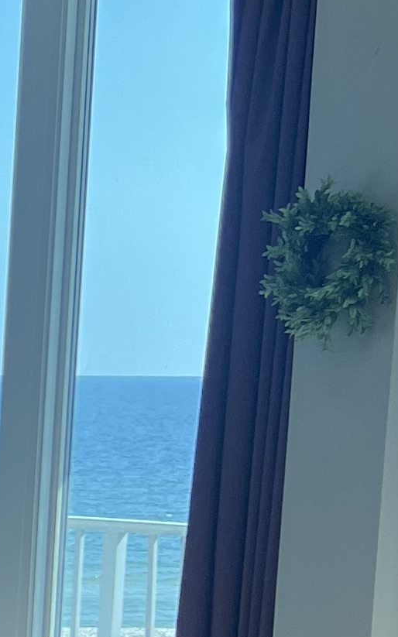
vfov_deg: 15.1
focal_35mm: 135
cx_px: -712
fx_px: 2344
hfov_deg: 8.4
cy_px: 711
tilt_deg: -7.7
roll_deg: -1.1
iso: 50
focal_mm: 5.7
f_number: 1.5
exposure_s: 1/454
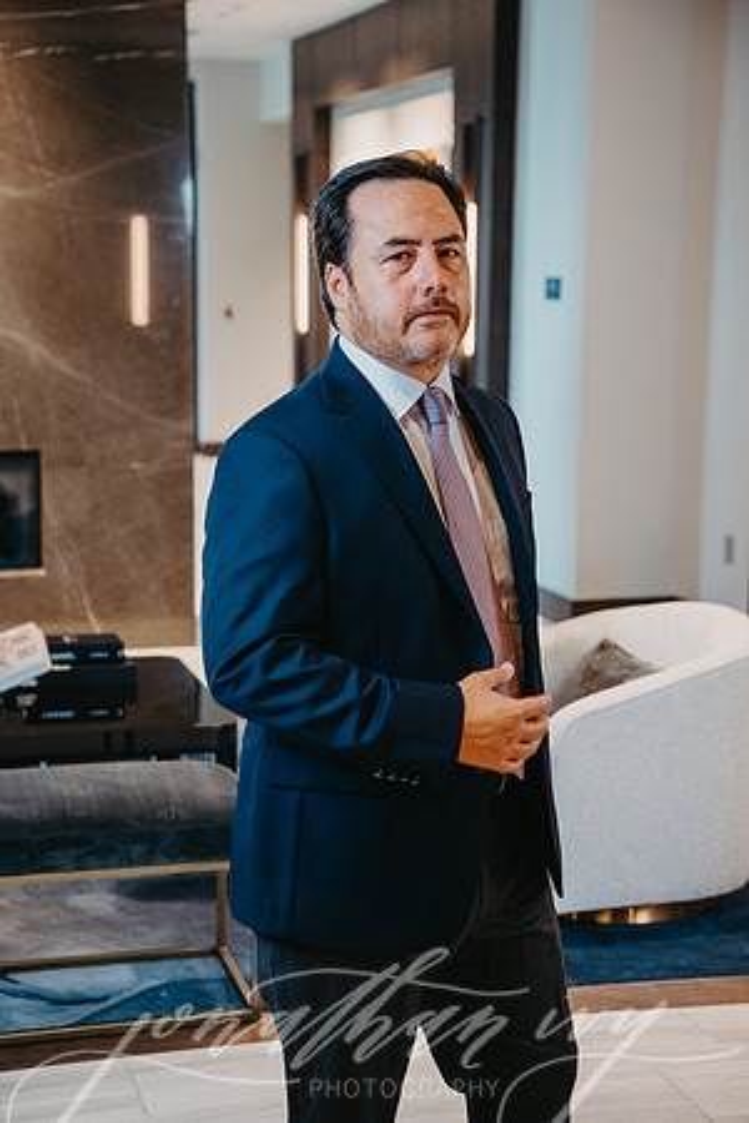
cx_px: 374
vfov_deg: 28.8
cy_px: 562
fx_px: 2184
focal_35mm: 70
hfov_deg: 19.5
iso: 1000
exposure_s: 1/100
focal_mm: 70
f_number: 4.5
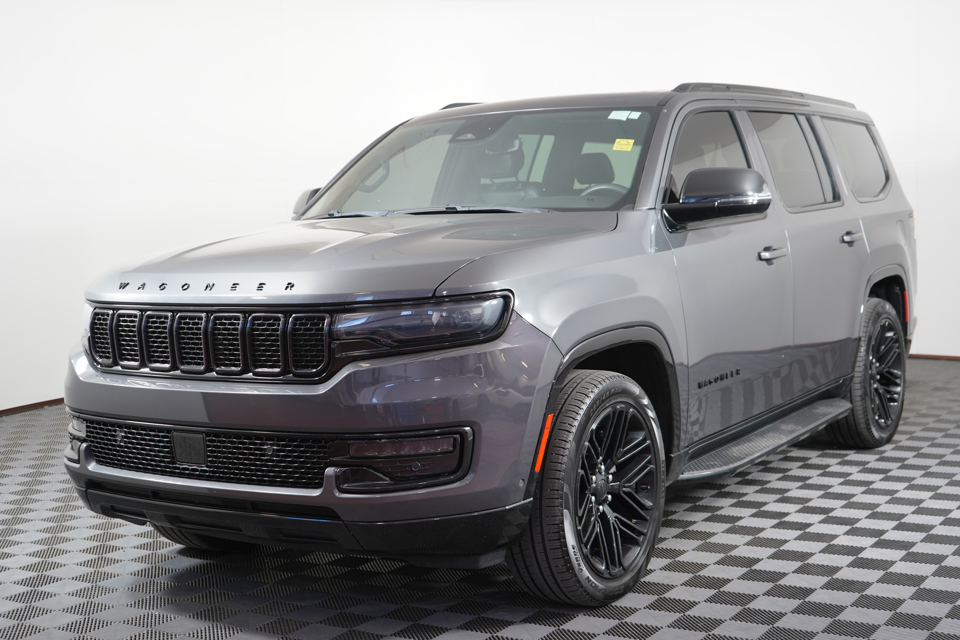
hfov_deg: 41.9
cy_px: 320
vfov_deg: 28.6
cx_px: 480
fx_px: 1253
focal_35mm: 47
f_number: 4.5
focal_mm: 47
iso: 500
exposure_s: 1/60
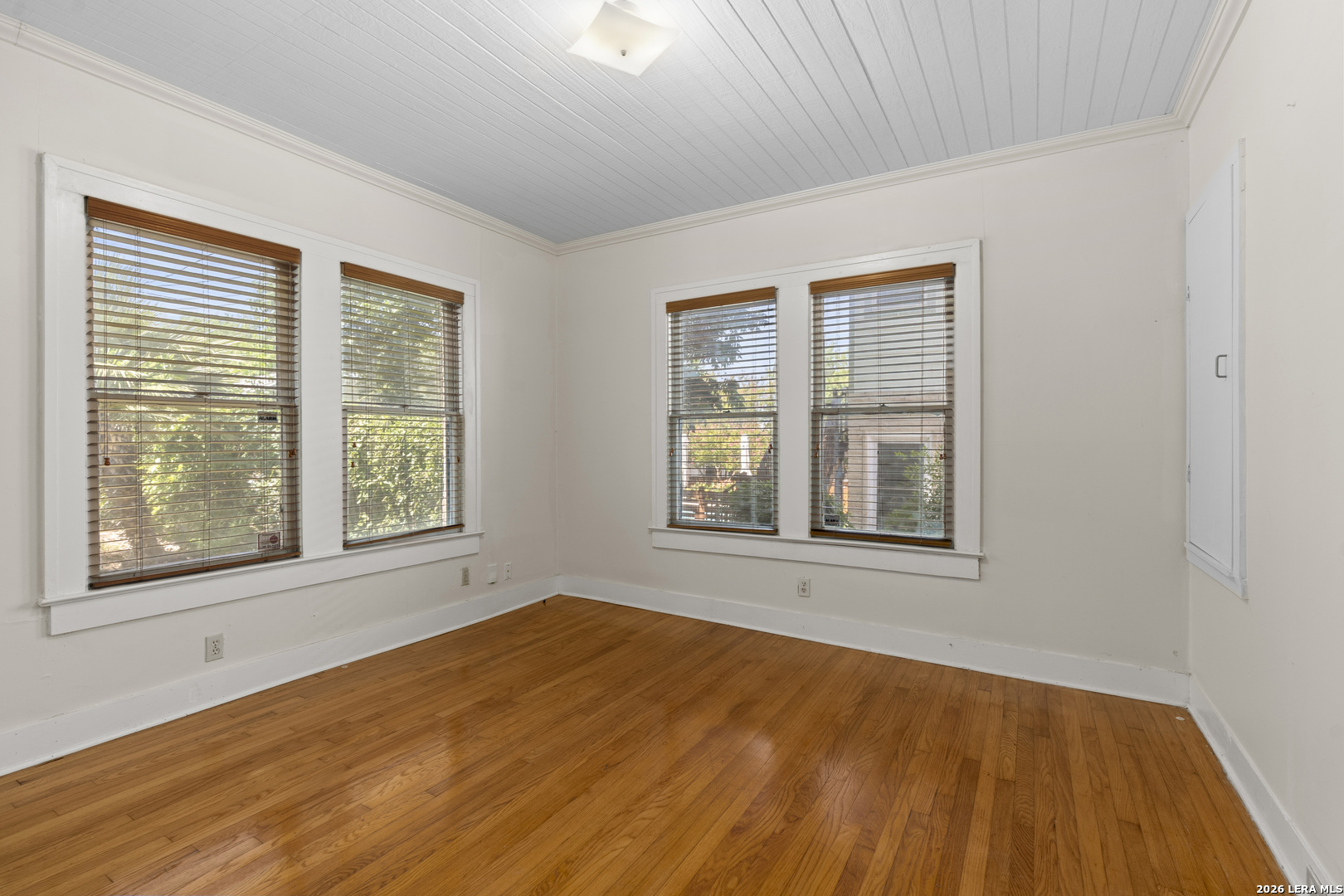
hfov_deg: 96.7
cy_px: 448
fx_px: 597
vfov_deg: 73.7
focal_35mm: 16
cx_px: 672
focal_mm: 16
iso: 320
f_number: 7.1
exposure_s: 1/3
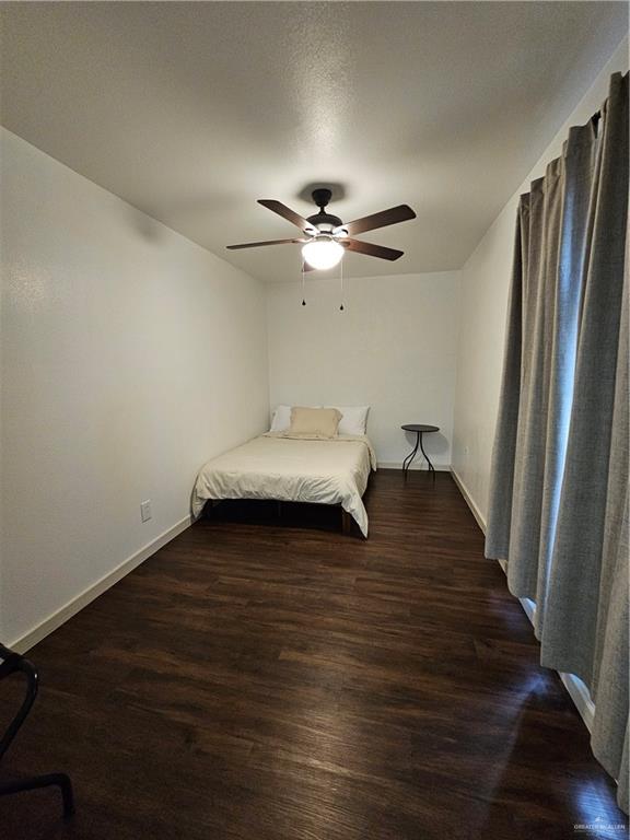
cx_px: 315
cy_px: 420
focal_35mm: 13
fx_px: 315
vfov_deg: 106.2
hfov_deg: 89.9
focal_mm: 2.2
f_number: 2.2
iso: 640
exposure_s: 1/30
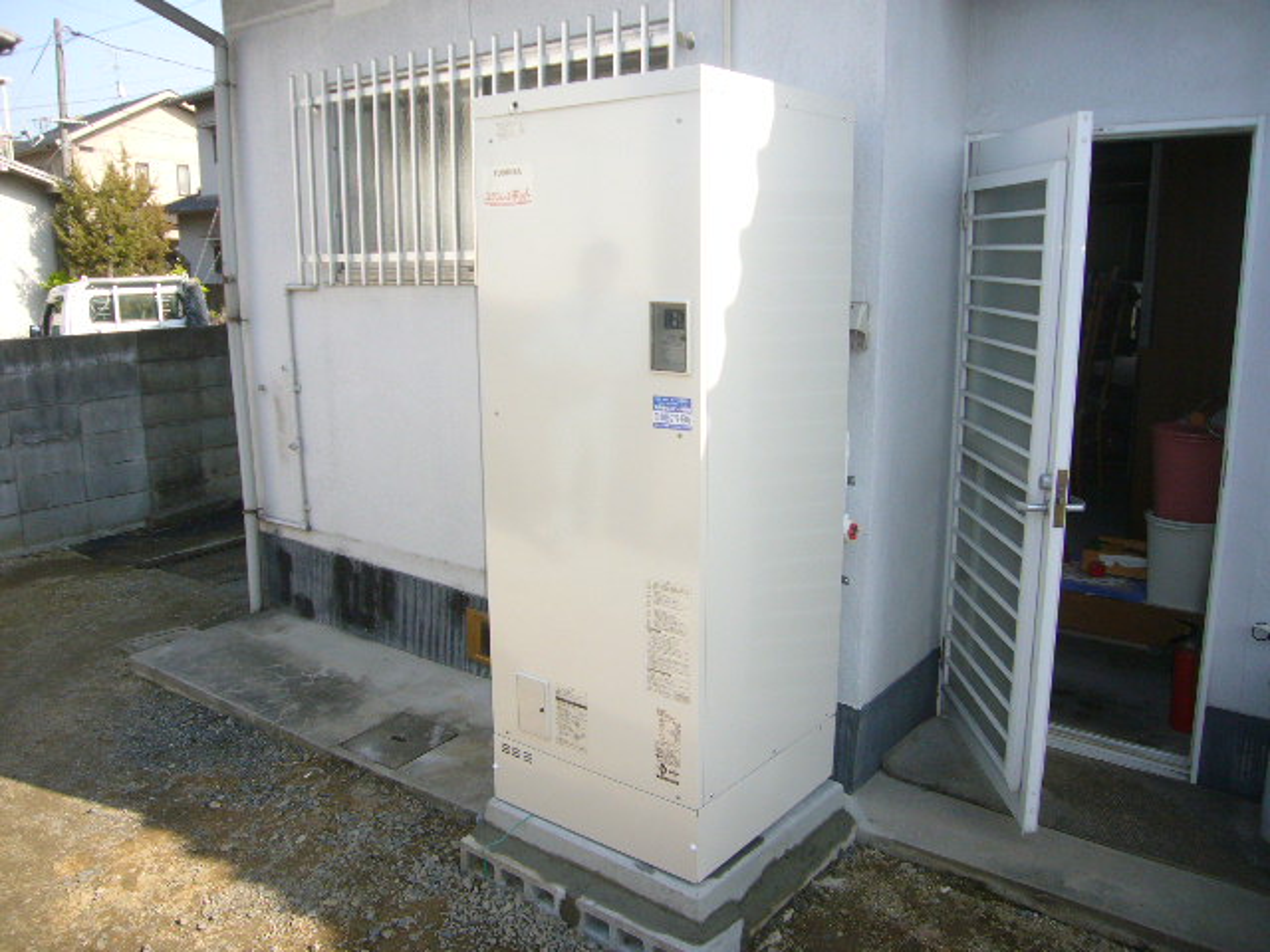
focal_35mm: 28
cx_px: 635
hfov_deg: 63.4
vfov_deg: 49.7
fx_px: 1027
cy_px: 476
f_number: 2.8
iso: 80
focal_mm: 4.6
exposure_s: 1/400
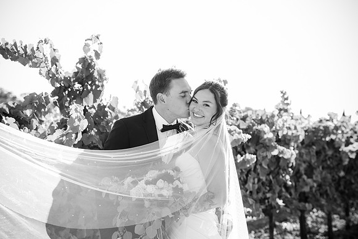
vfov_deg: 16.1
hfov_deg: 23.9
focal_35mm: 85
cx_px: 179
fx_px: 845
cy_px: 120
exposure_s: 1/400
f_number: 5
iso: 500
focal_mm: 85
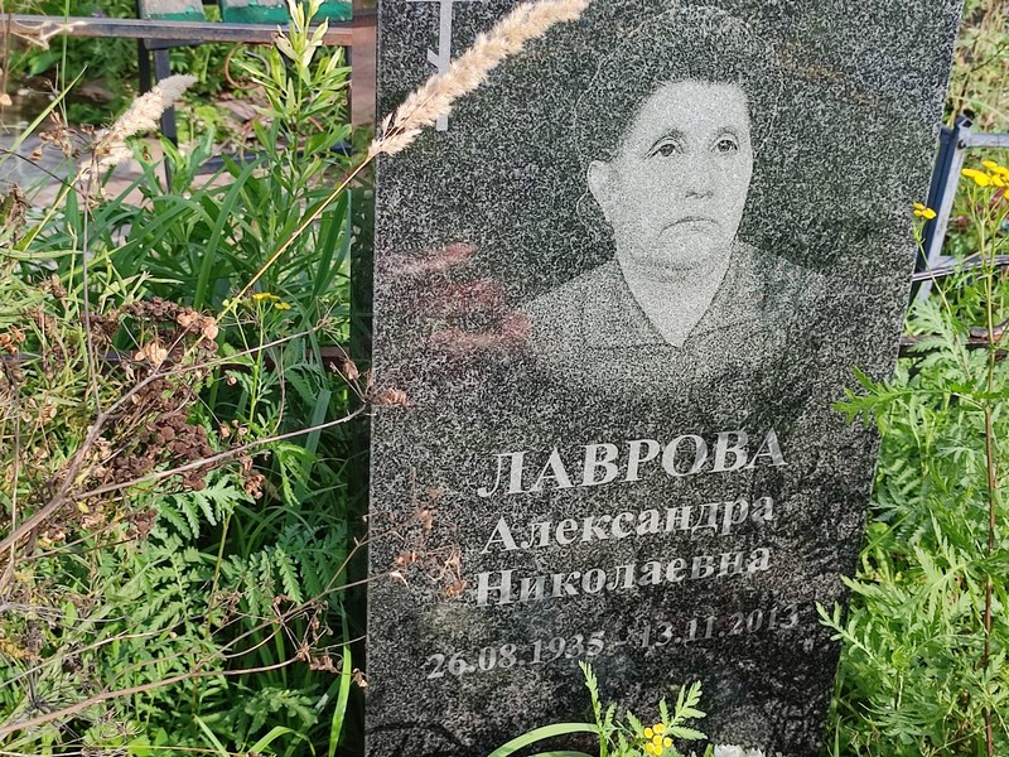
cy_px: 378
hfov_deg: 69.4
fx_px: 729
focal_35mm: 25
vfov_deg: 54.9
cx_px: 504
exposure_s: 1/382
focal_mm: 6.04
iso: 50
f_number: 1.9
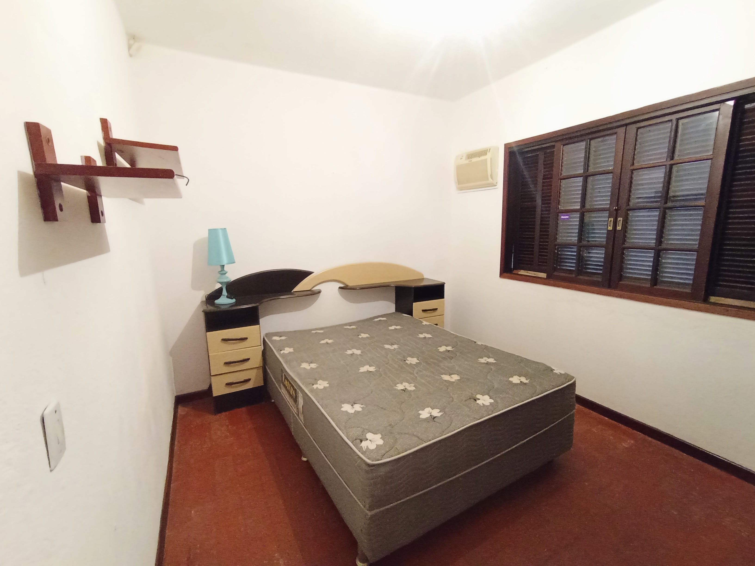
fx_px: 349
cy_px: 283
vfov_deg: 78.1
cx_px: 378
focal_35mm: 16
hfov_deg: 94.5
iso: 648
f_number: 2.2
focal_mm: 1.65
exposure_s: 1/30
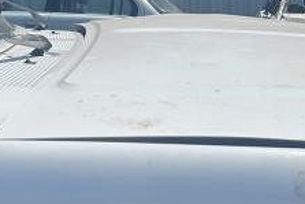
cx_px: 201
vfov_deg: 12.7
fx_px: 822
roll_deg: +3.6
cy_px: 382
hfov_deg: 20.9
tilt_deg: -25.1
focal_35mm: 97
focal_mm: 5.7
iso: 50
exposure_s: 1/4831
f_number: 1.5
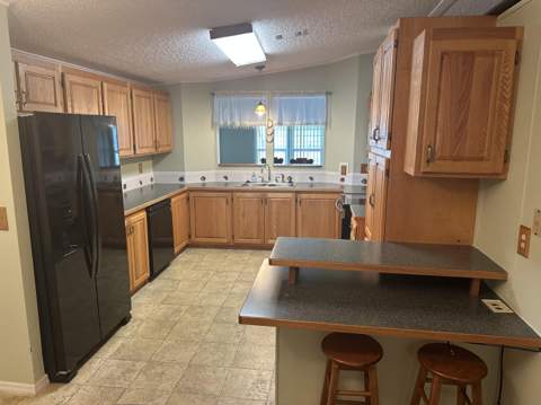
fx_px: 375
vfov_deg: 56.7
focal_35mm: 24
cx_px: 270
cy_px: 202
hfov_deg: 71.7
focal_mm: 6.86
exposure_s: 1/60
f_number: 1.78
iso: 250
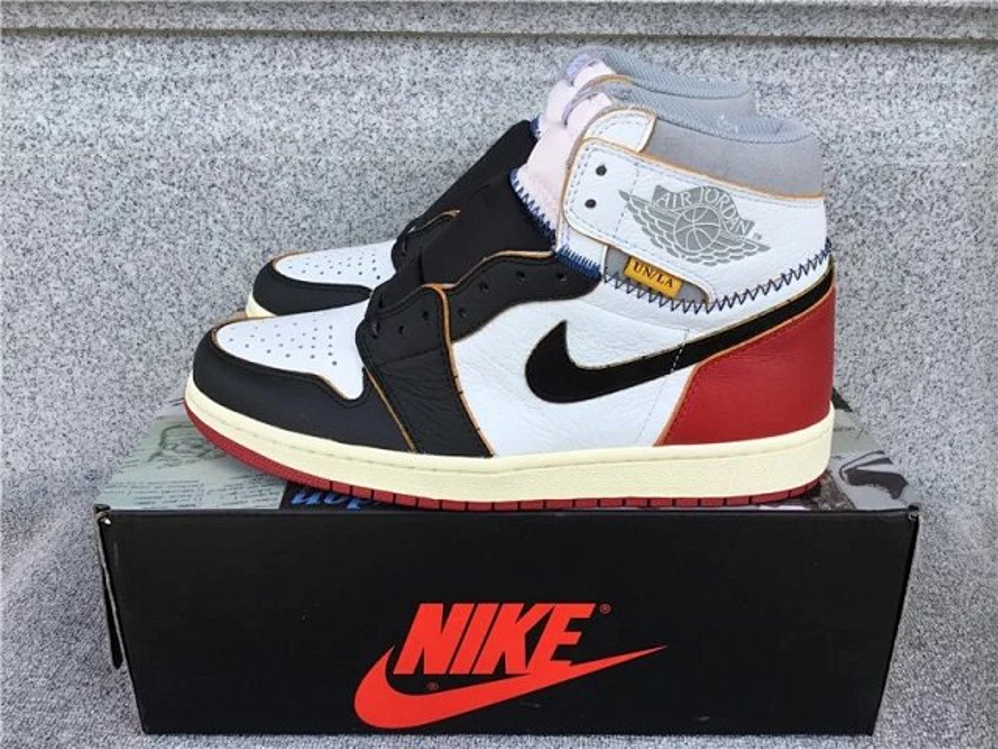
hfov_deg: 58.4
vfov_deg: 45.4
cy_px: 374
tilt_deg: -23.4
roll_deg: -0.3
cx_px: 499
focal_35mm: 31
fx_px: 894
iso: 25
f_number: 2.4
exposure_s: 1/482
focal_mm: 3.3
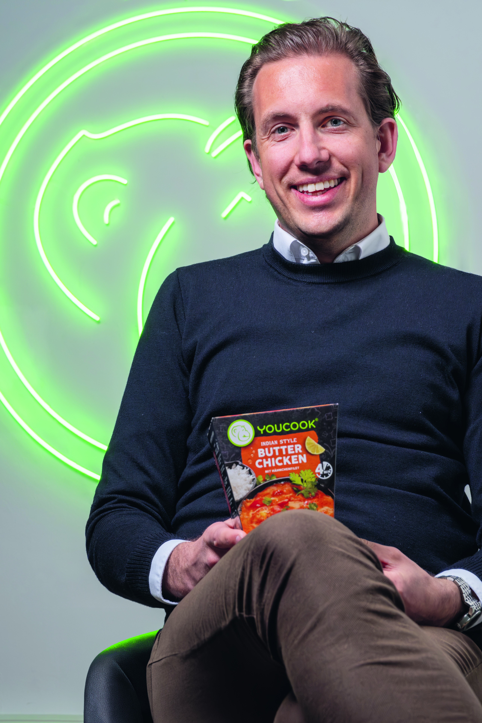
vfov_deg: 24.5
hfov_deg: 16.5
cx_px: 241
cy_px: 362
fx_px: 1667
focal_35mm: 83
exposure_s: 1/200
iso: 800
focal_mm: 55
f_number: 8
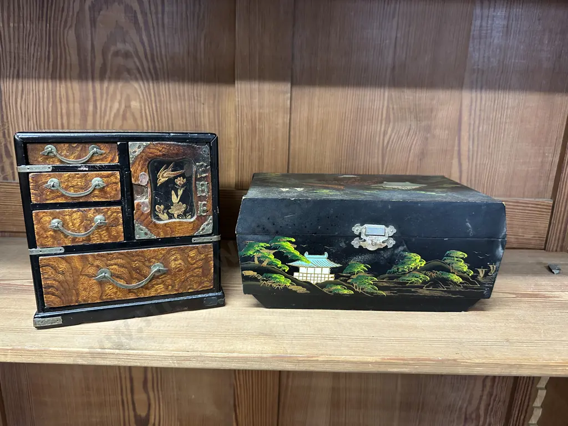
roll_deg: -1.1
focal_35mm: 24
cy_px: 213
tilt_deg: -14.0
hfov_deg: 71.6
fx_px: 394
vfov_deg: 56.8
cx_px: 284
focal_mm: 6.86
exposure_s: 1/50
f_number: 1.78
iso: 400
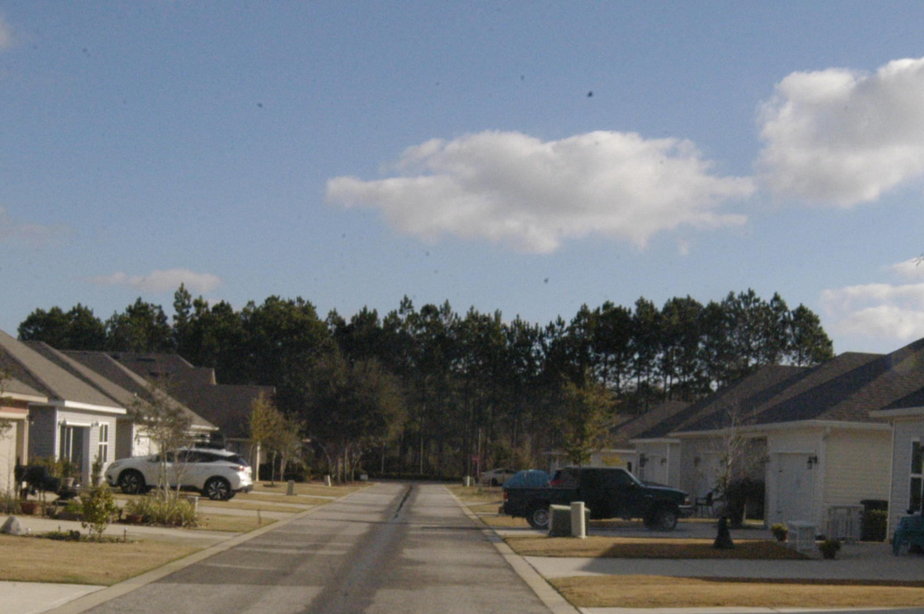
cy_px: 526
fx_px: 1691
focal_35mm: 66
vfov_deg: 20.3
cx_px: 539
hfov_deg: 30.5
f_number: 22
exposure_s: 1/500
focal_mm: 23
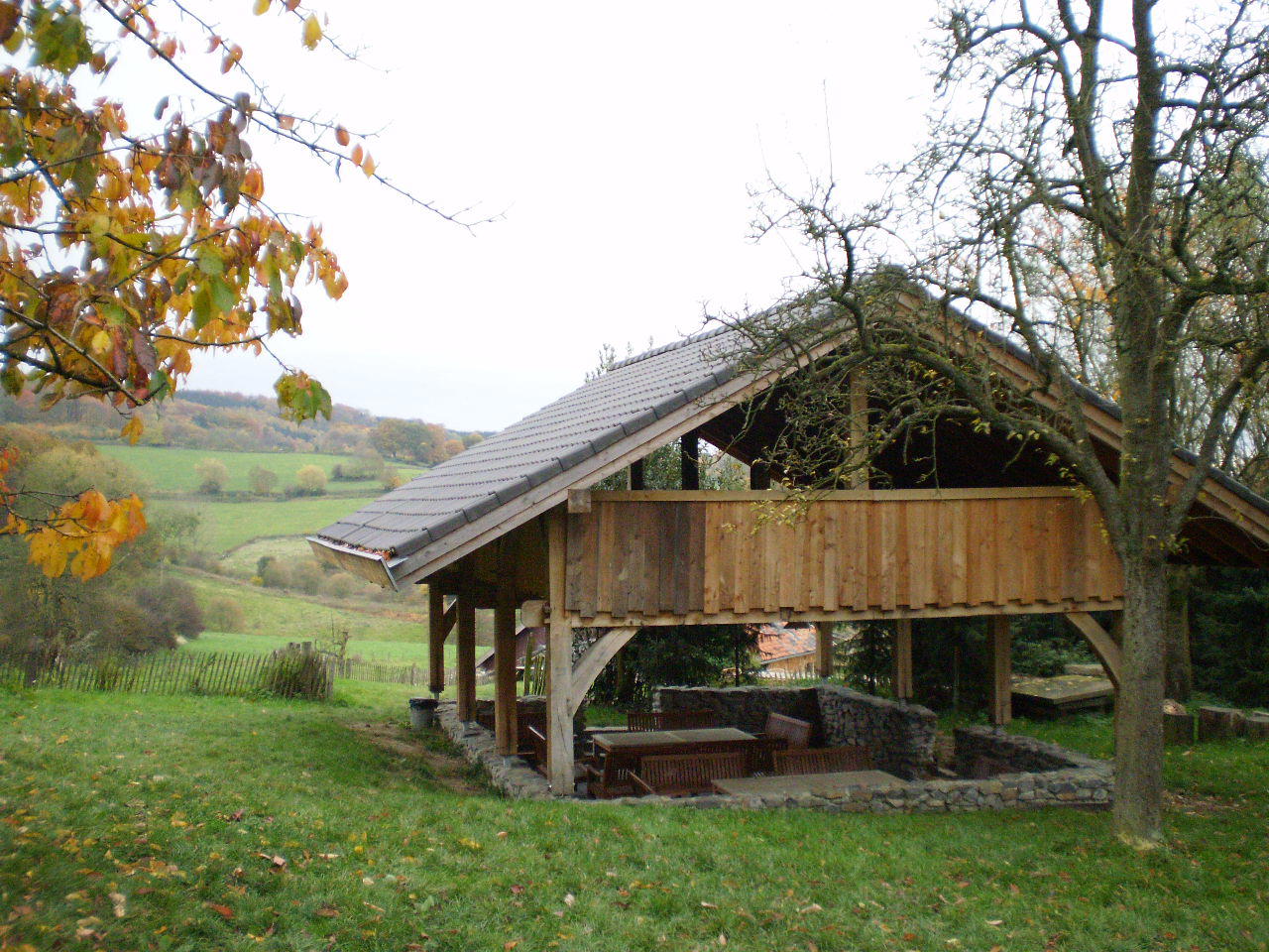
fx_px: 1540
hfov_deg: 44.8
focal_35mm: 42
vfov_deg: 34.3
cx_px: 634
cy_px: 476
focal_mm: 7.4
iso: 400
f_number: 3.5
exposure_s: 1/250
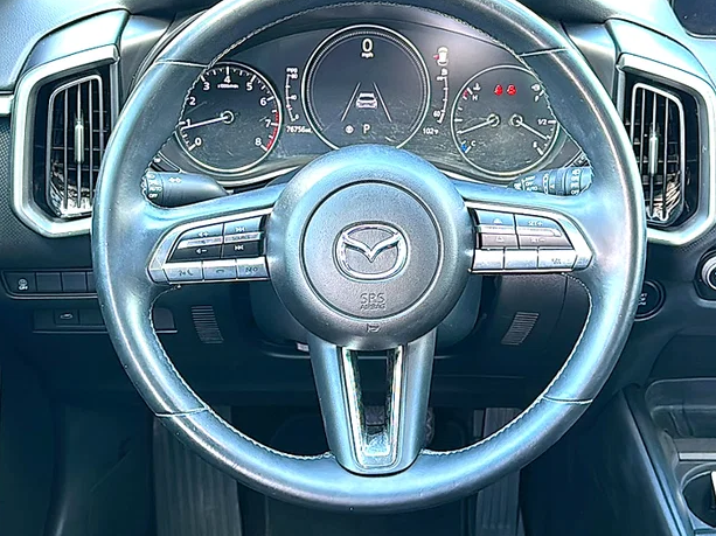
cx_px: 376
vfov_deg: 30.2
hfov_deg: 39.7
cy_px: 238
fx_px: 992
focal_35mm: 48
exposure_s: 1/40
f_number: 1.78
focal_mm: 6.86
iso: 80
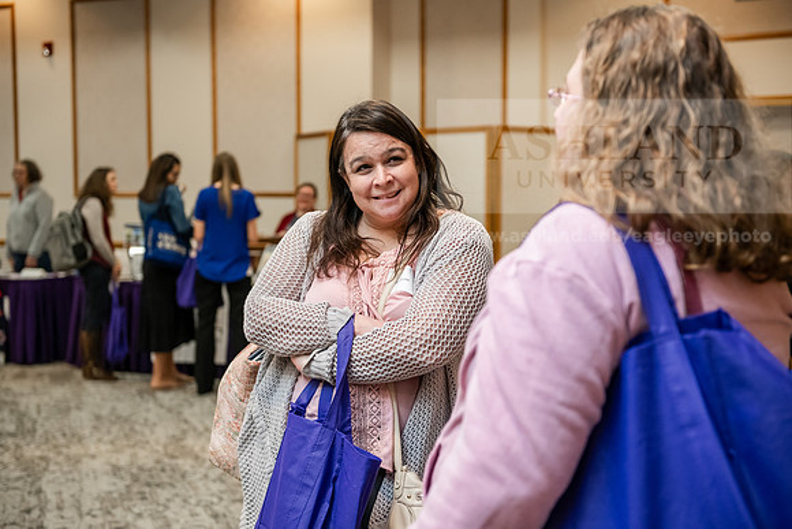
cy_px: 264
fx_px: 1232
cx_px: 396
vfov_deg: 24.2
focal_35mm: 56
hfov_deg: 35.6
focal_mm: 56
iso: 2000
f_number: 3.2
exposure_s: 1/125
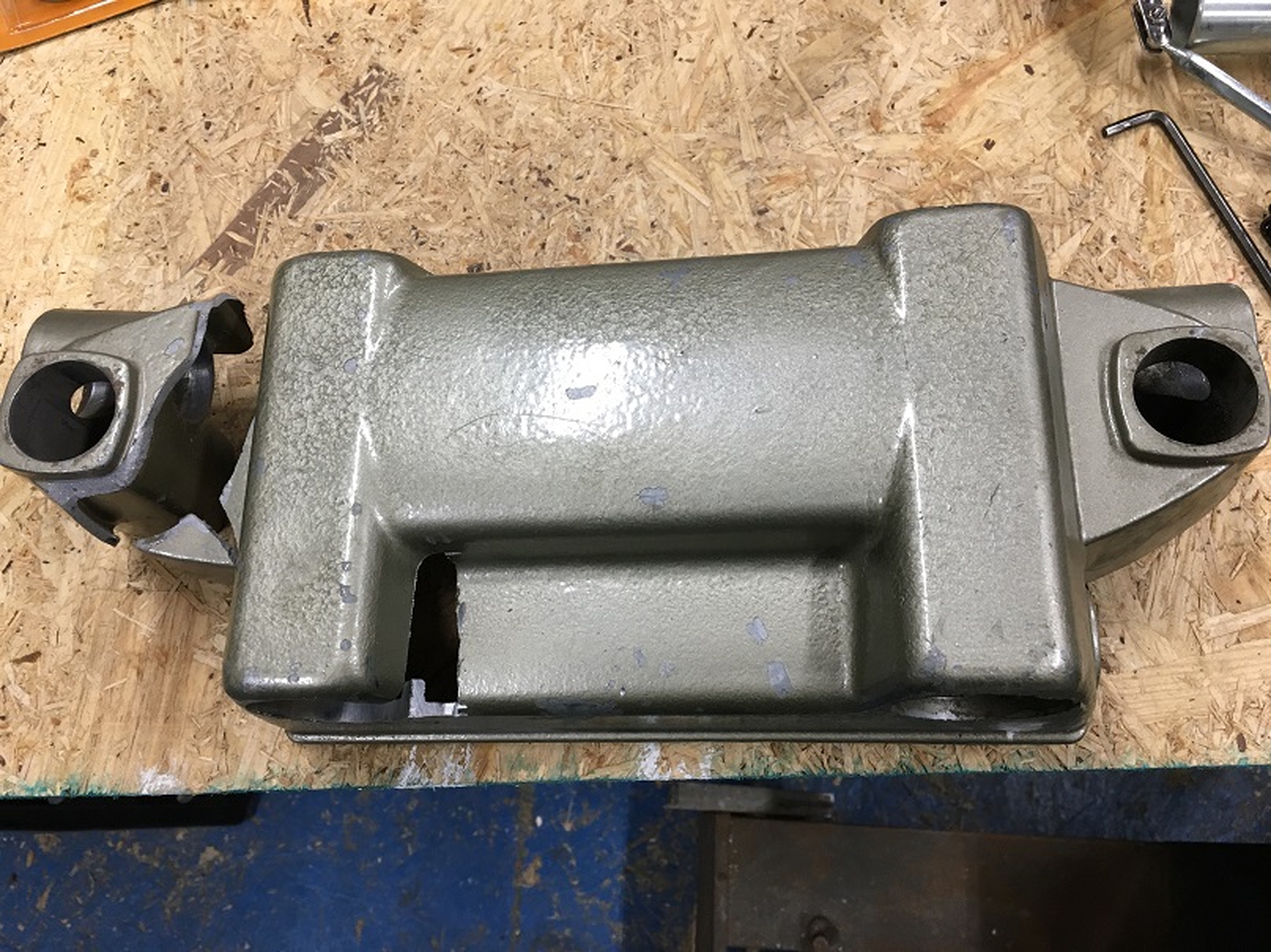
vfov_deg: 48.2
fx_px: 1065
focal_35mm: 29
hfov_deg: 61.7
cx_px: 636
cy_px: 476
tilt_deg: -71.8
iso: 80
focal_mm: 4.15
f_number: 2.2
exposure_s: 1/30
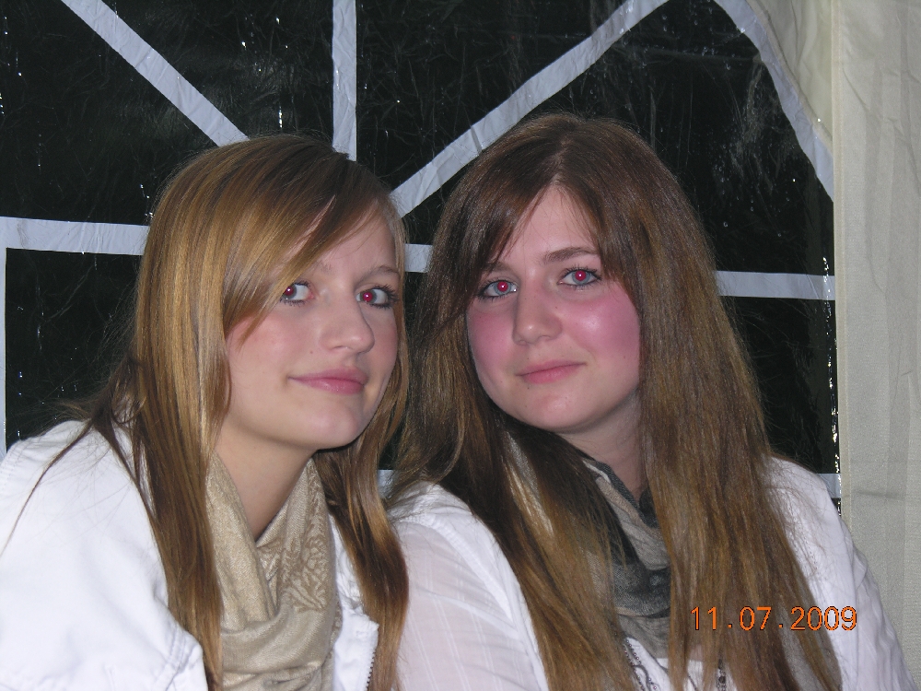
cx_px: 460
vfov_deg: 12.9
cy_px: 346
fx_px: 3060
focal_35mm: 115
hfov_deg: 17.1
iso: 50
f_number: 3.7
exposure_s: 1/60.1
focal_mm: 29.3
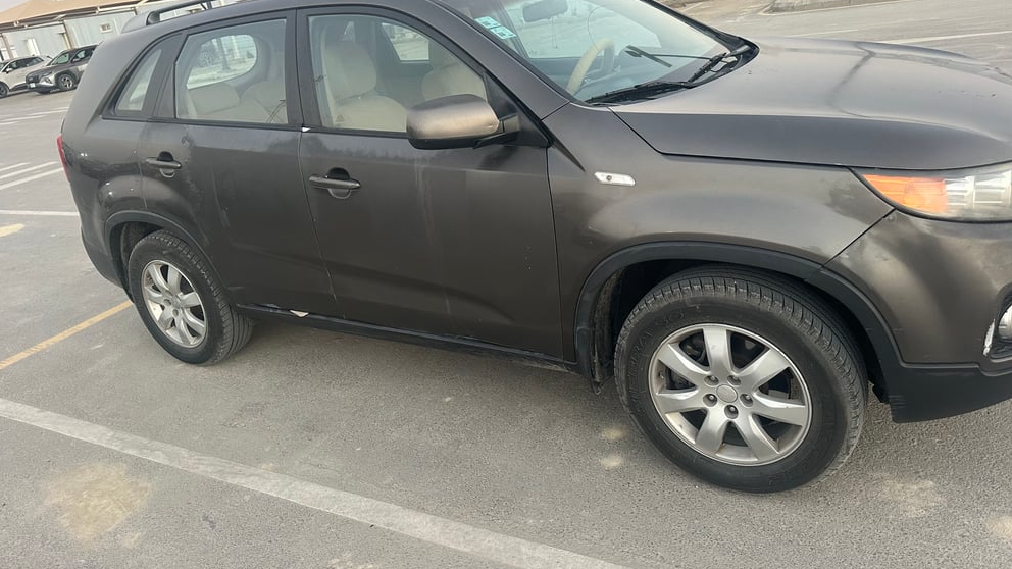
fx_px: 725
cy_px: 229
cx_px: 491
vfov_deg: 42.7
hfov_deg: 69.8
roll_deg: +8.6
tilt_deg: -19.3
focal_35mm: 27
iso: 250
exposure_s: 1/60
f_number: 1.78
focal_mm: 6.86
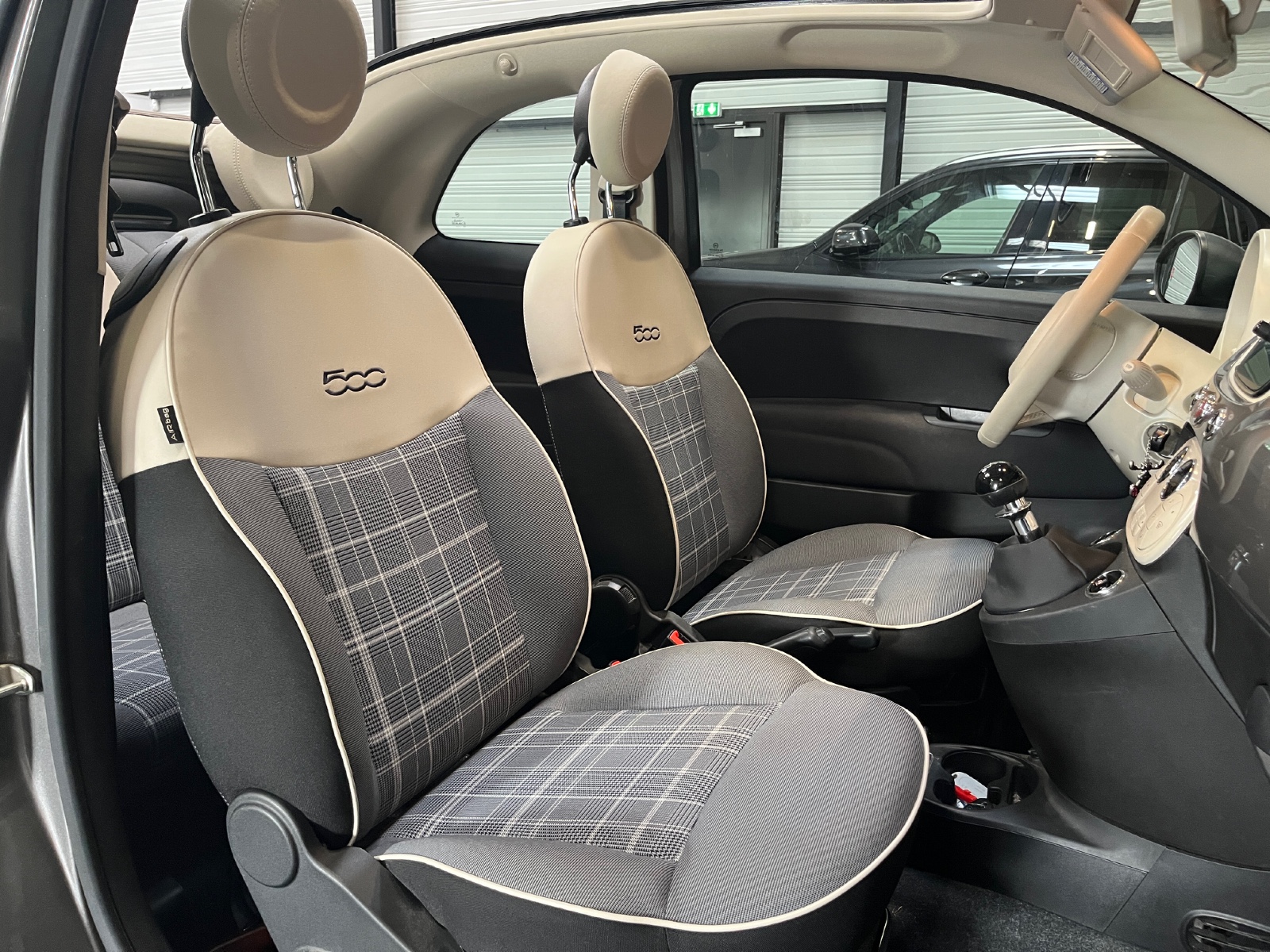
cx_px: 635
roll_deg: -0.5
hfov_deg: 67.3
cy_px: 476
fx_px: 954
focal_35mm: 26
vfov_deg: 53.1
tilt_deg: -13.3
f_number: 1.6
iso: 400
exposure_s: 1/50
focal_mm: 5.1
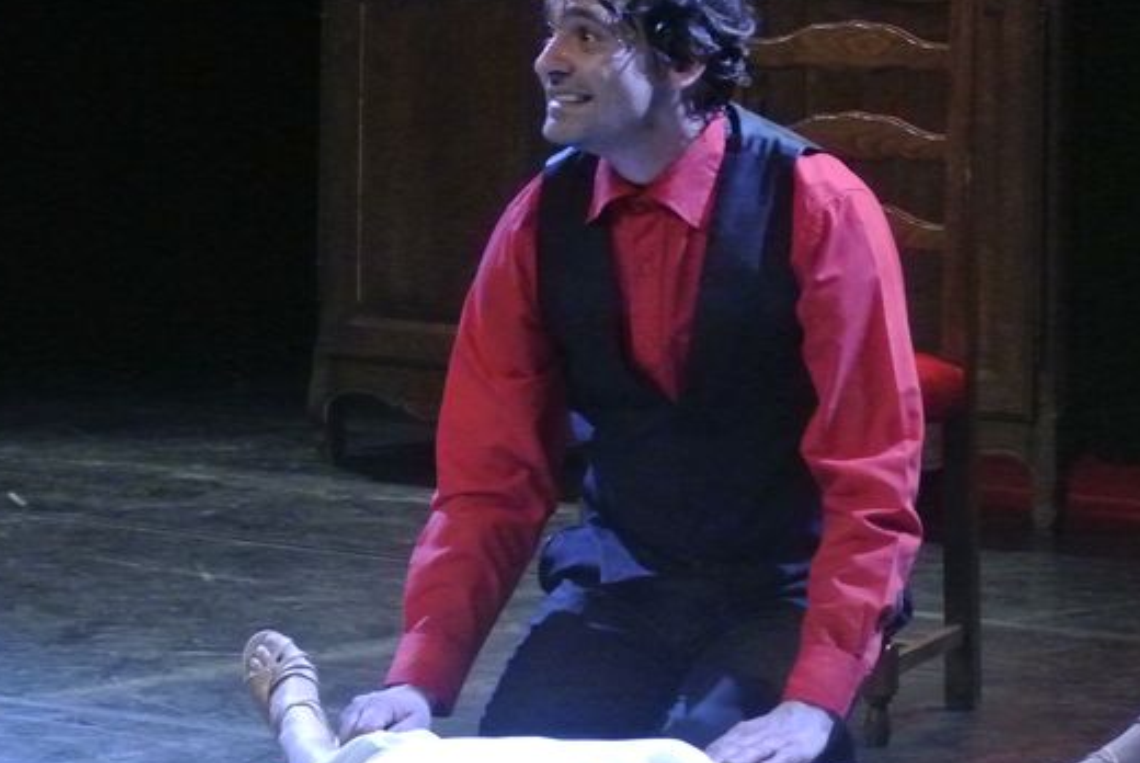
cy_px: 536
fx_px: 5801
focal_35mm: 183
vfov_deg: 7.5
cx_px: 636
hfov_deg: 11.2
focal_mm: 44.2
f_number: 5
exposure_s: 1/125
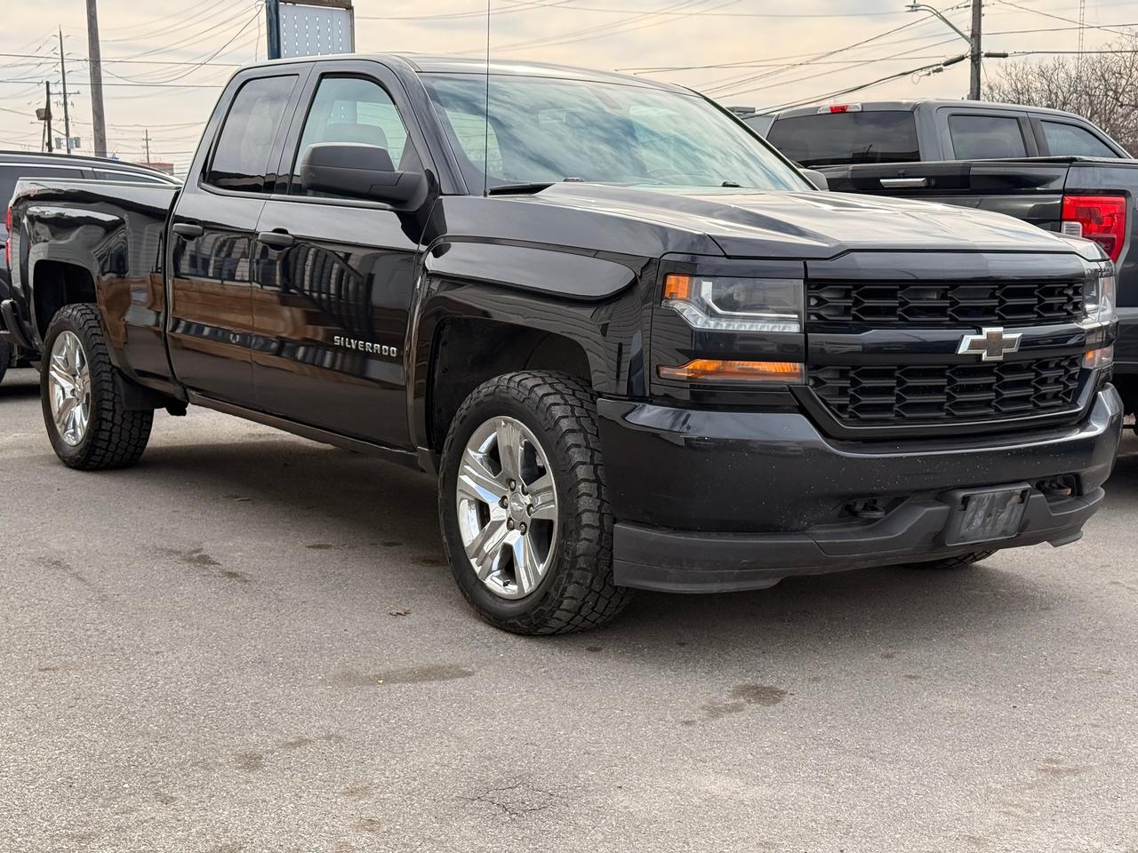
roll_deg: +0.3
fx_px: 1578
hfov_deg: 39.7
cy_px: 426
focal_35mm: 48
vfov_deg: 30.3
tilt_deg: -7.7
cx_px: 569
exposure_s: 1/1838
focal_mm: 6.76
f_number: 1.78
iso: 100
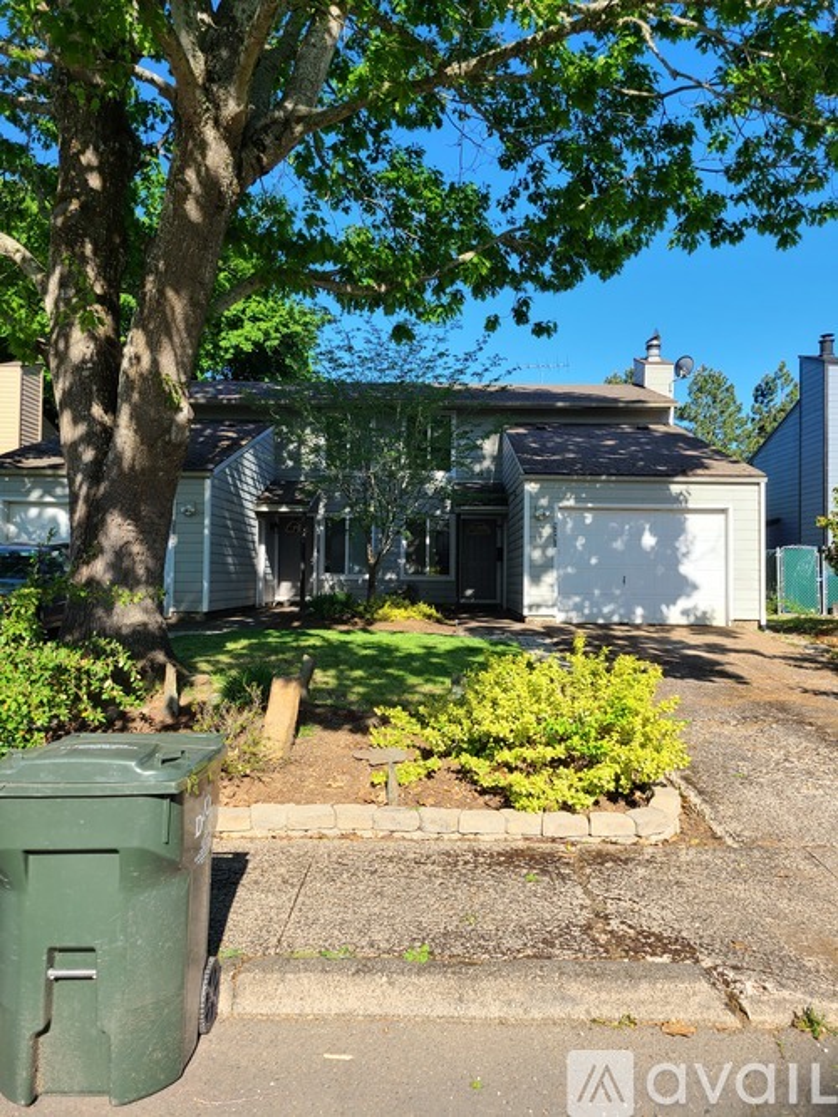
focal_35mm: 26
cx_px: 419
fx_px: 839
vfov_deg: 67.3
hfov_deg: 53.0
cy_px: 558
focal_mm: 5.4
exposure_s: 1/1038
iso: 40
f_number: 1.8
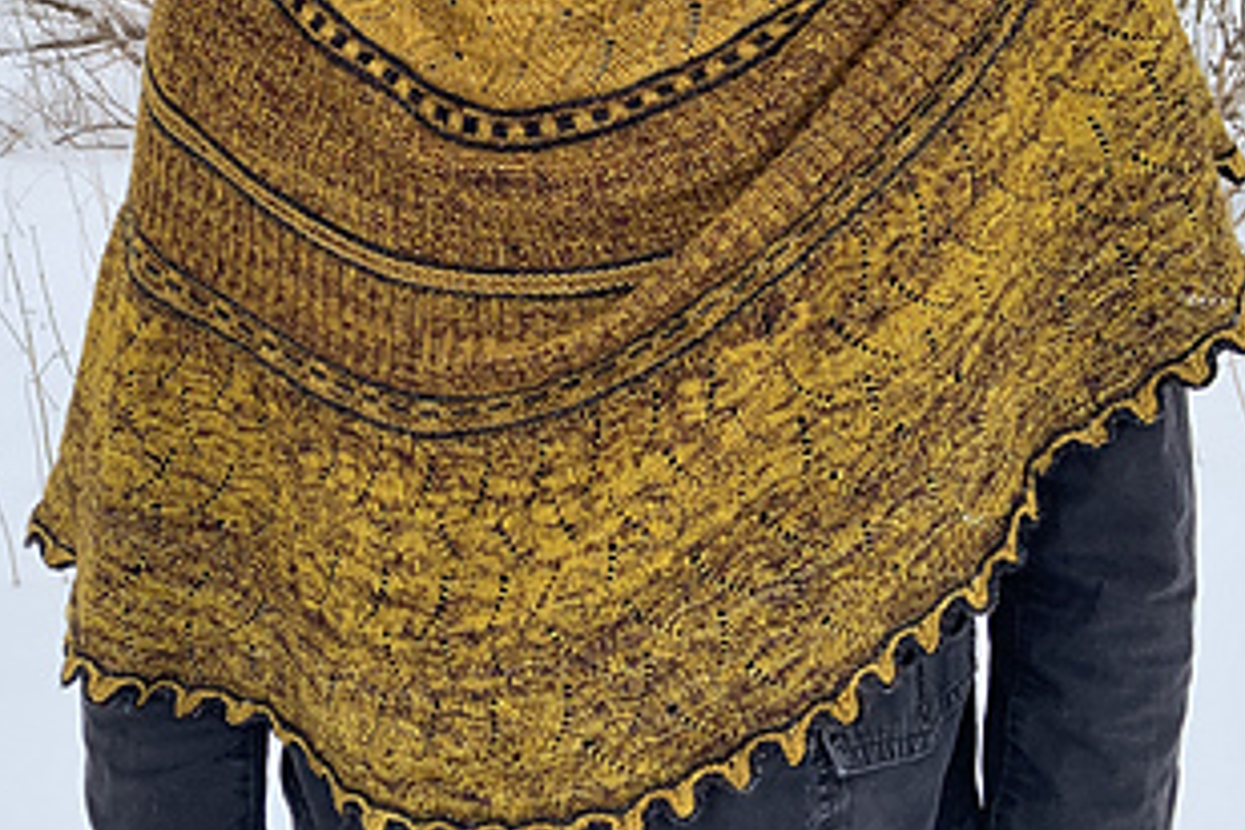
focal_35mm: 56
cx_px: 492
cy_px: 210
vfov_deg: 23.9
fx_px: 1937
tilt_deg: -10.8
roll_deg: +4.3
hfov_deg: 35.5
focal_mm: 4.25
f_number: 1.8
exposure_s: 1/1136
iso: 25
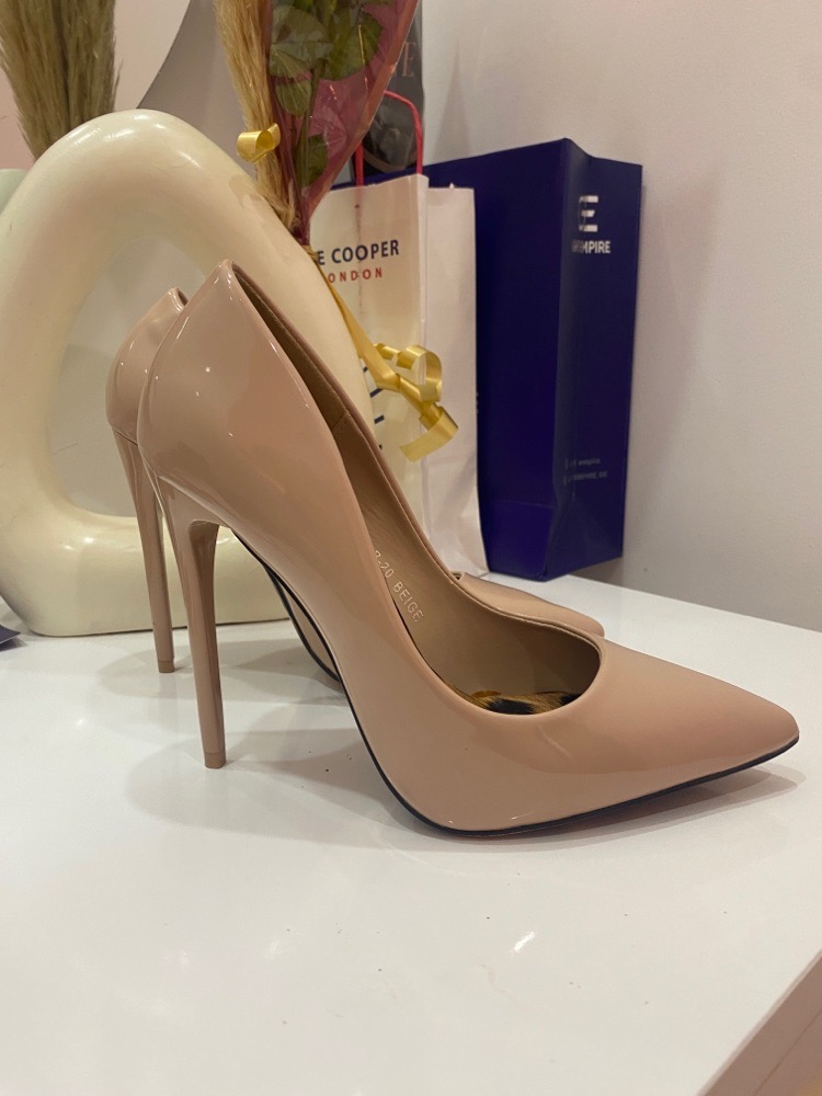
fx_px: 823
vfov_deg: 67.3
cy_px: 548
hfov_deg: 53.1
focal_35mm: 26
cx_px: 411
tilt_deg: -11.4
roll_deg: +0.3
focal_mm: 4.25
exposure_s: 1/50
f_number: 1.8
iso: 160
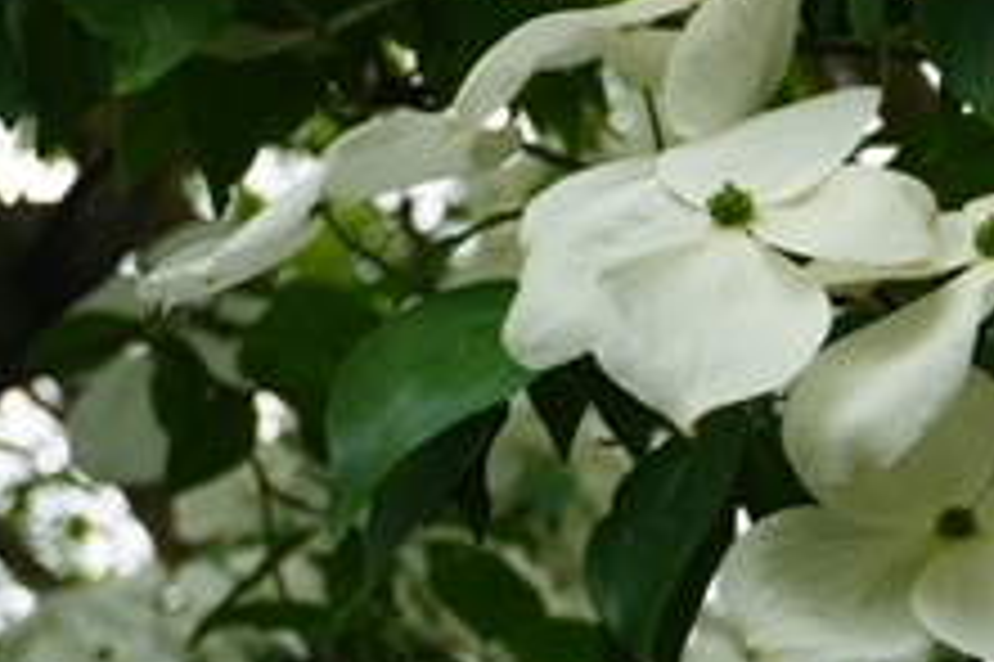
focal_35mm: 148
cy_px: -185
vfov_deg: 9.1
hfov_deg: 13.3
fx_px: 4083
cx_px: 1358
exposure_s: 1/80
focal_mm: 34
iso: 100
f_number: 6.3
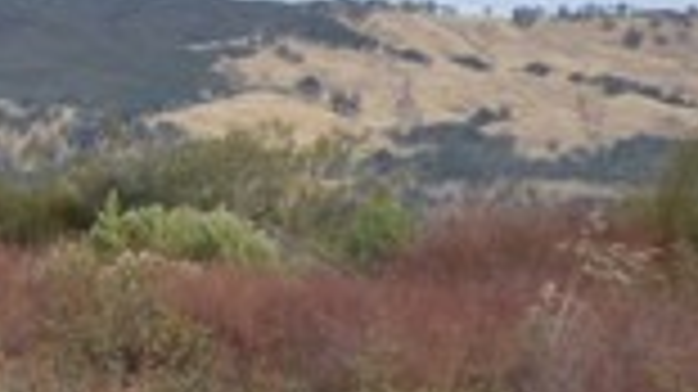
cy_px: 351
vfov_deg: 6.2
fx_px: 3589
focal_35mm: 194
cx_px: -725
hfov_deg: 10.2
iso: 160
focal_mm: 7.37
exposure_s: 1/640
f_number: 3.6
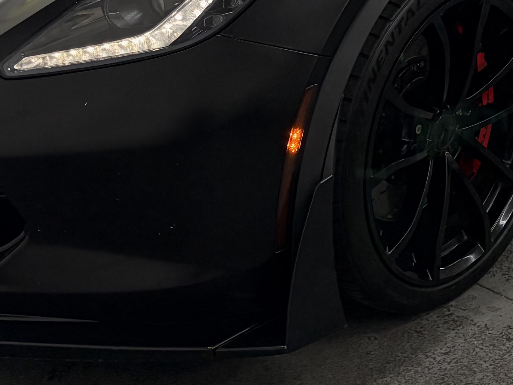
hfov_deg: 22.4
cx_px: 323
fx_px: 1289
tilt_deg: -13.2
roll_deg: +1.2
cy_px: -160
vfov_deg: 15.8
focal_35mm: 87
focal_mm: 5.96
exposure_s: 1/160
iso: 100
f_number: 1.6
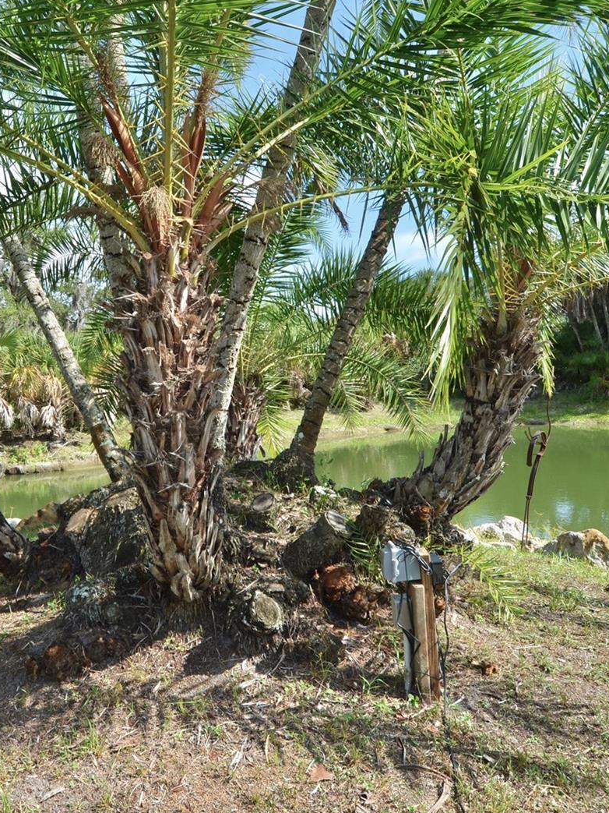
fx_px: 1243
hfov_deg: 27.2
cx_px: 169
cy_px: 406
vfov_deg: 36.2
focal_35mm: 53
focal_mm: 24
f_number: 8
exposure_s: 1/250
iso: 140
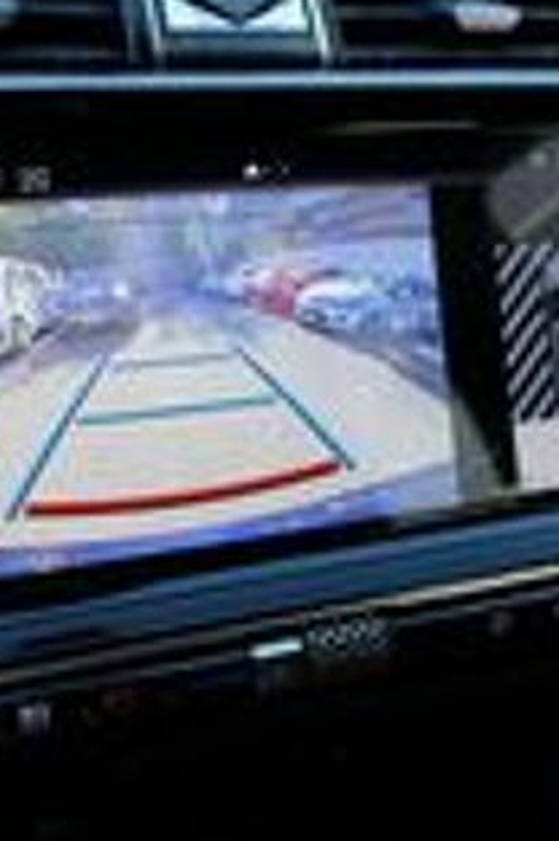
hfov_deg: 29.1
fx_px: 1074
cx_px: 218
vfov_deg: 42.8
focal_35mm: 46
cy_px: 415
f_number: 3
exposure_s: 1/100
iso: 125
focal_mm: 10.85
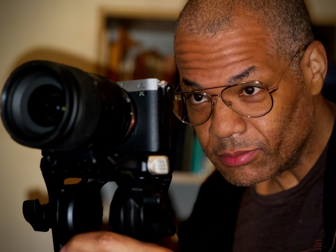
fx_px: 747
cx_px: 168
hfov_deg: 25.3
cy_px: 126
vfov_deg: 19.1
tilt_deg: +6.9
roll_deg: -0.8
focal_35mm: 77
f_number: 2.8
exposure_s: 1/34
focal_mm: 9
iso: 400
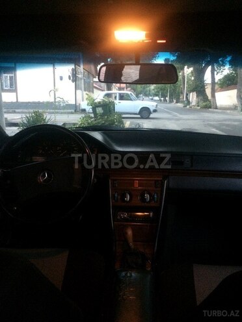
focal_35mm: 29
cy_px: 161
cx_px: 121
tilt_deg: -15.7
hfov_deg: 48.2
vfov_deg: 61.7
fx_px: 270
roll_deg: -0.7
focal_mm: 4.15
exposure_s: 1/17
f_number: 2.2
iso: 400
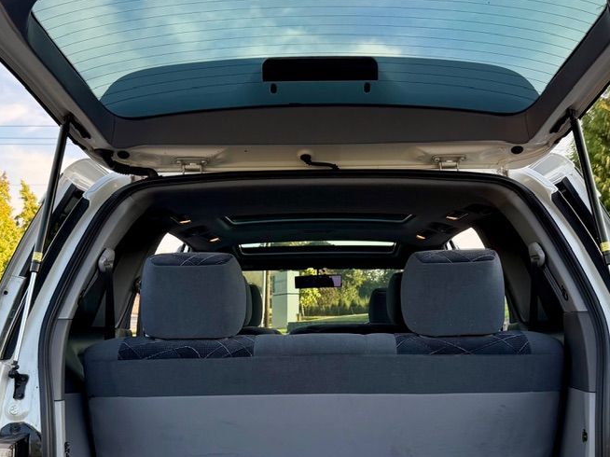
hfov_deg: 40.4
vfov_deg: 30.5
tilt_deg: -0.5
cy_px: 325
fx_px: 828
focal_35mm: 47
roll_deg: +0.7
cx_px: 326
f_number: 1.78
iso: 100
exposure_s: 1/470
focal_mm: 6.76
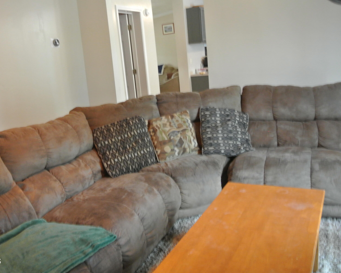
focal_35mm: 35
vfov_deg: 42.2
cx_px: 147
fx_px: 353
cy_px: 136
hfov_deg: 51.4
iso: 800
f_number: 3.8
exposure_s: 1/13
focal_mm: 11.8
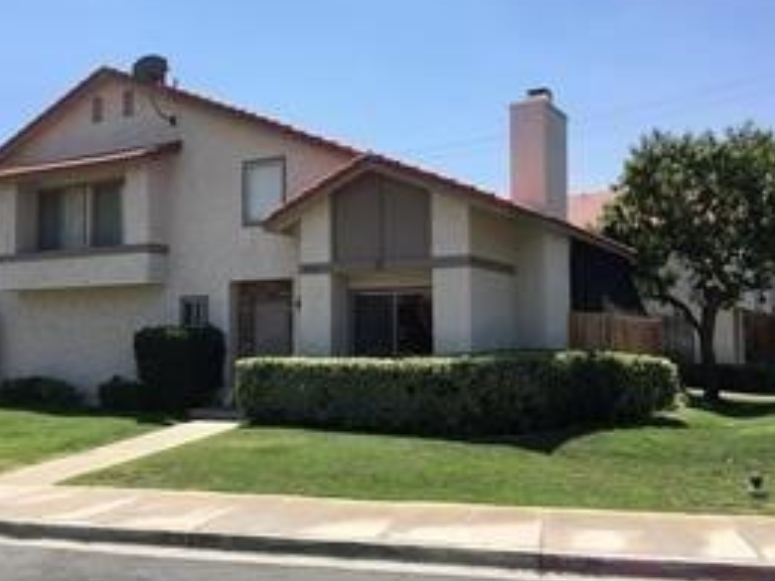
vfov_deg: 37.7
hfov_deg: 48.7
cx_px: 311
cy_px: 292
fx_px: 851
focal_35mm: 38
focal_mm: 4.15
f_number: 2.2
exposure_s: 1/1202
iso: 25
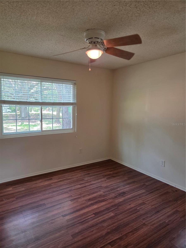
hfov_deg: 58.9
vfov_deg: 73.9
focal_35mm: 23
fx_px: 165
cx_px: 93
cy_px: 124
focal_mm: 5.4
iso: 320
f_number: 1.8
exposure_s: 1/120
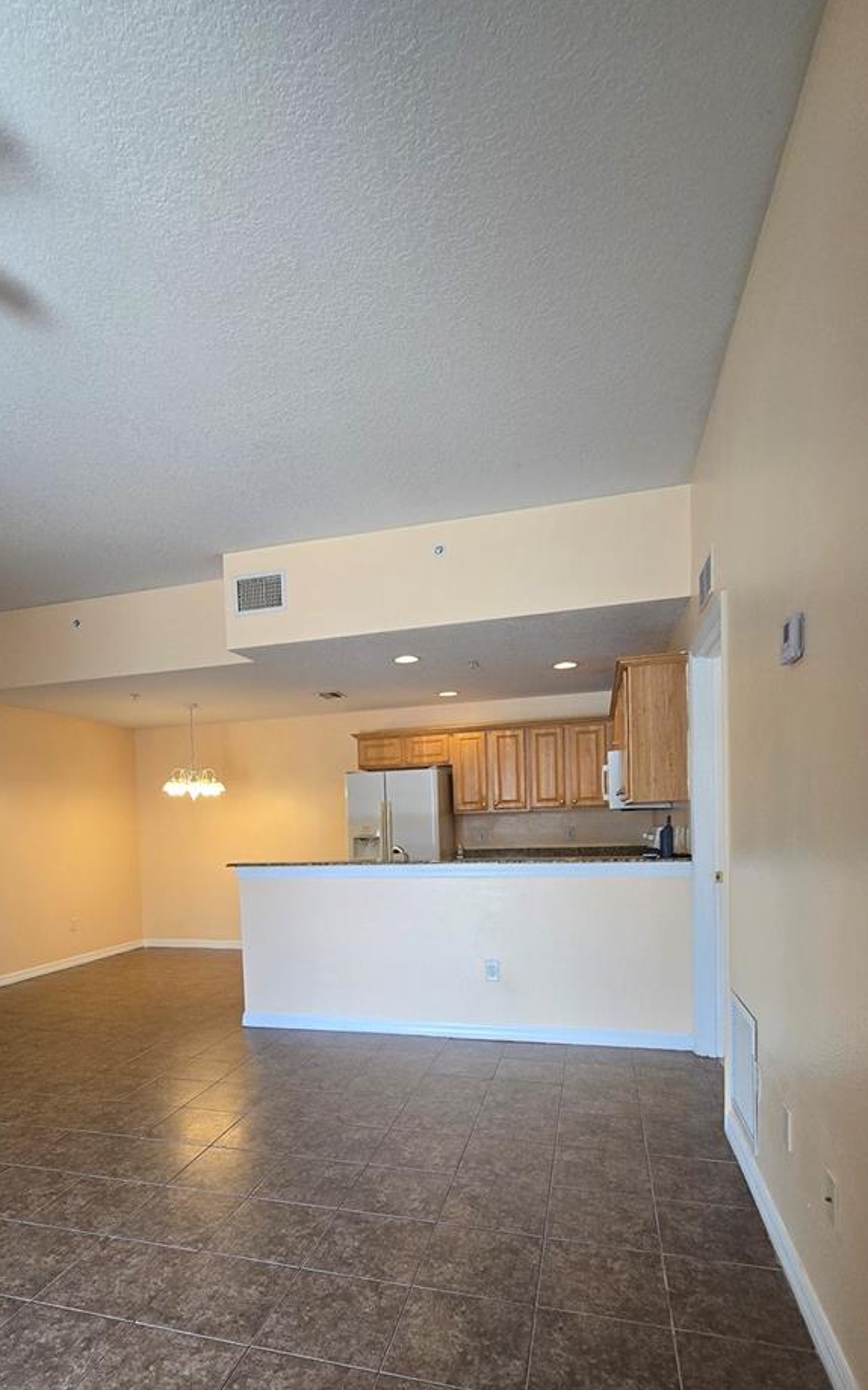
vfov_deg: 89.4
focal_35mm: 18
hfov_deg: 64.4
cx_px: 351
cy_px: 861
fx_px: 682
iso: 100
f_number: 2.2
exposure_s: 1/60
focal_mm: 2.2
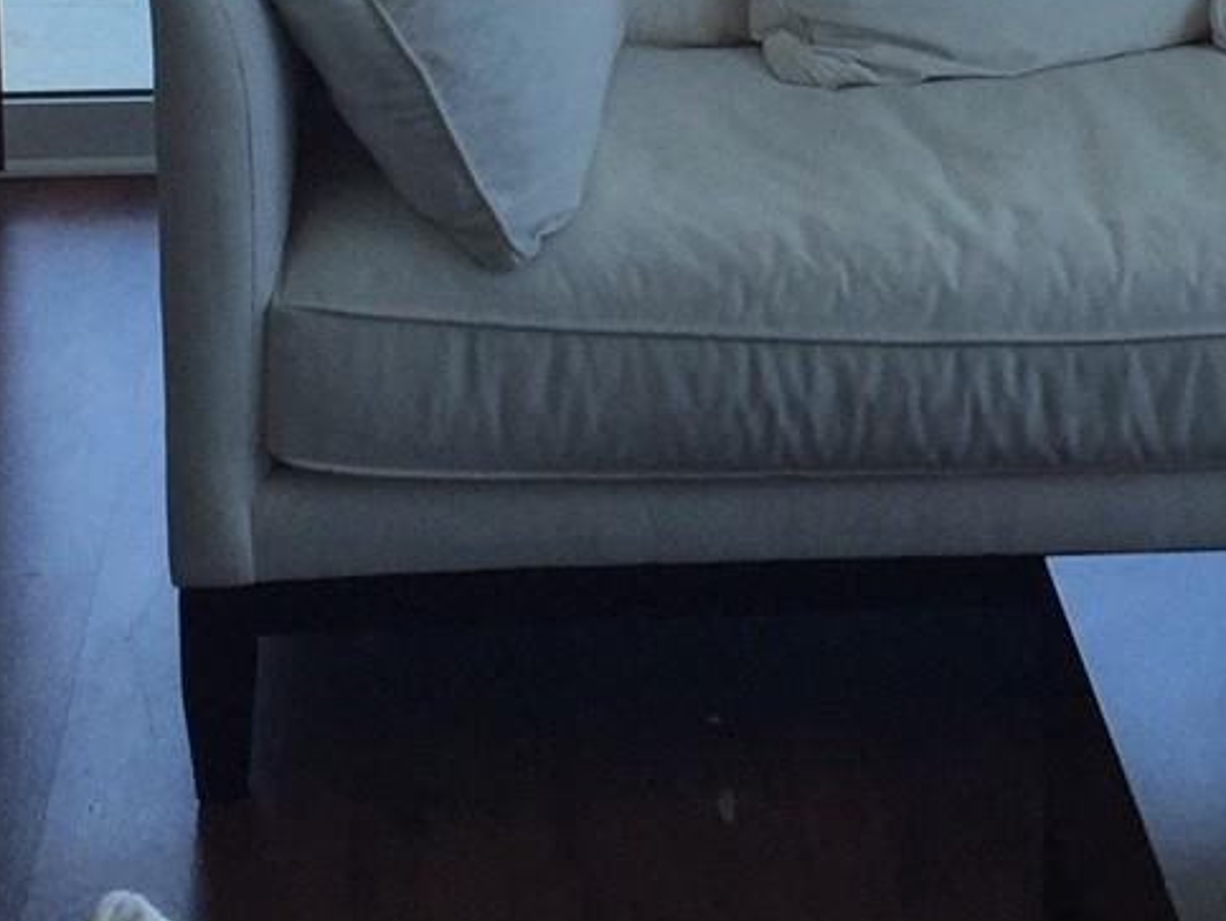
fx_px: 3403
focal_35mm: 96
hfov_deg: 20.4
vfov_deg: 14.7
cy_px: -297
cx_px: 820
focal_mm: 4.15
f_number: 2.2
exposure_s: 1/534
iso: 32
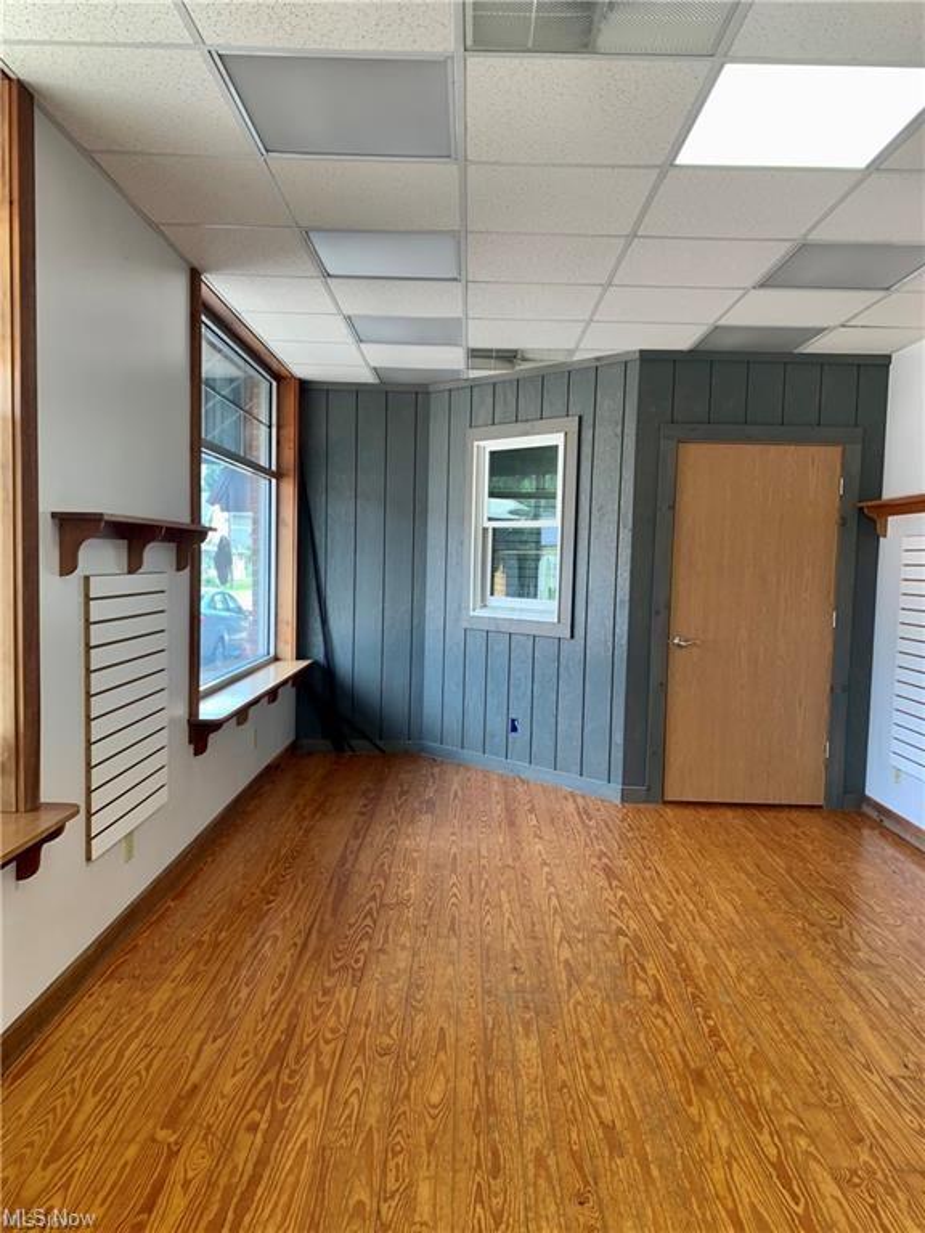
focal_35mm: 26
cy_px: 616
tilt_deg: -3.0
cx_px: 462
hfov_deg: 53.1
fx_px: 926
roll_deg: -1.5
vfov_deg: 67.3
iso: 64
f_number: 1.8
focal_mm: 4.25
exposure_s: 1/120
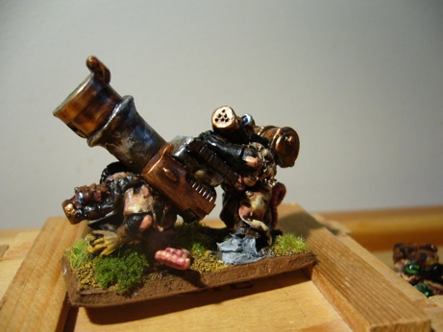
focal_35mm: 35
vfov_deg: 40.7
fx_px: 448
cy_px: 166
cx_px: 222
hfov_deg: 52.6
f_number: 2.8
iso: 125
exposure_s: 1/15
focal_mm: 5.8
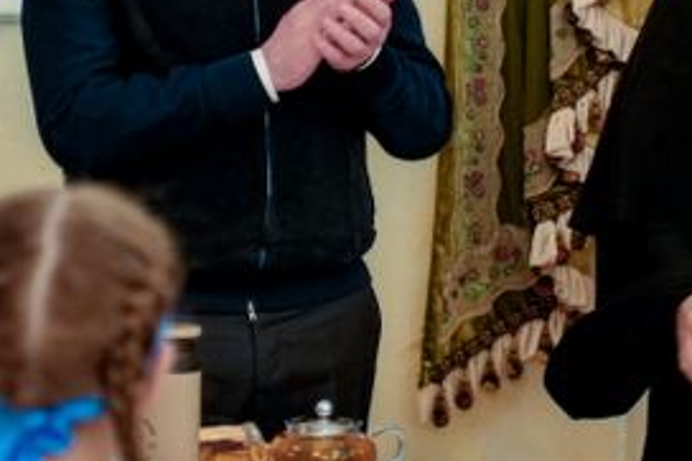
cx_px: 520
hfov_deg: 7.2
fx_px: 5475
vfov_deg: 4.8
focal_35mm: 285
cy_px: 71
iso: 1600
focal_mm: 74
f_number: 2.8
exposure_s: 1/200
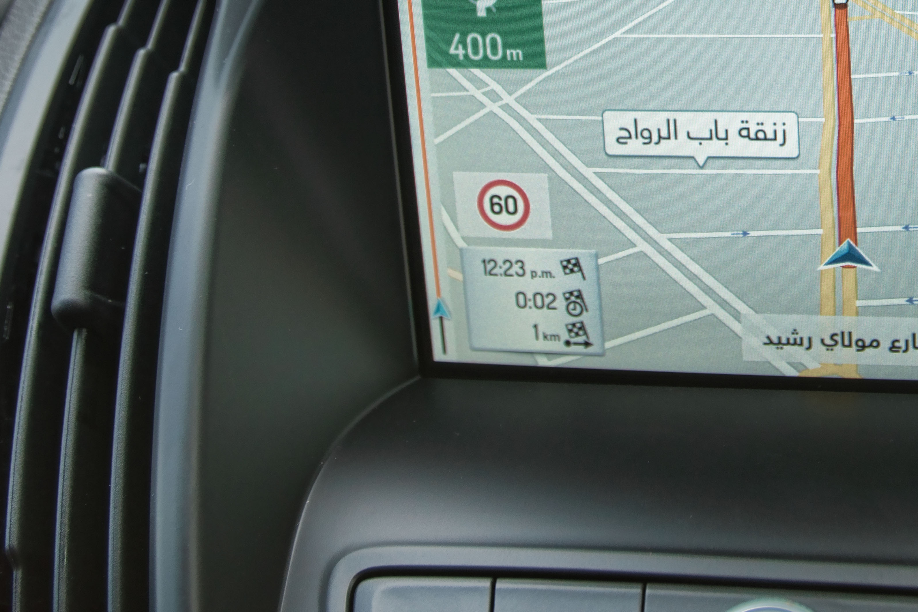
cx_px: 902
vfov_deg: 30.7
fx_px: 1020
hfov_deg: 42.4
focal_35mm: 40
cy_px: -17
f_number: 4
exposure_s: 1/60
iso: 100
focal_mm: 16
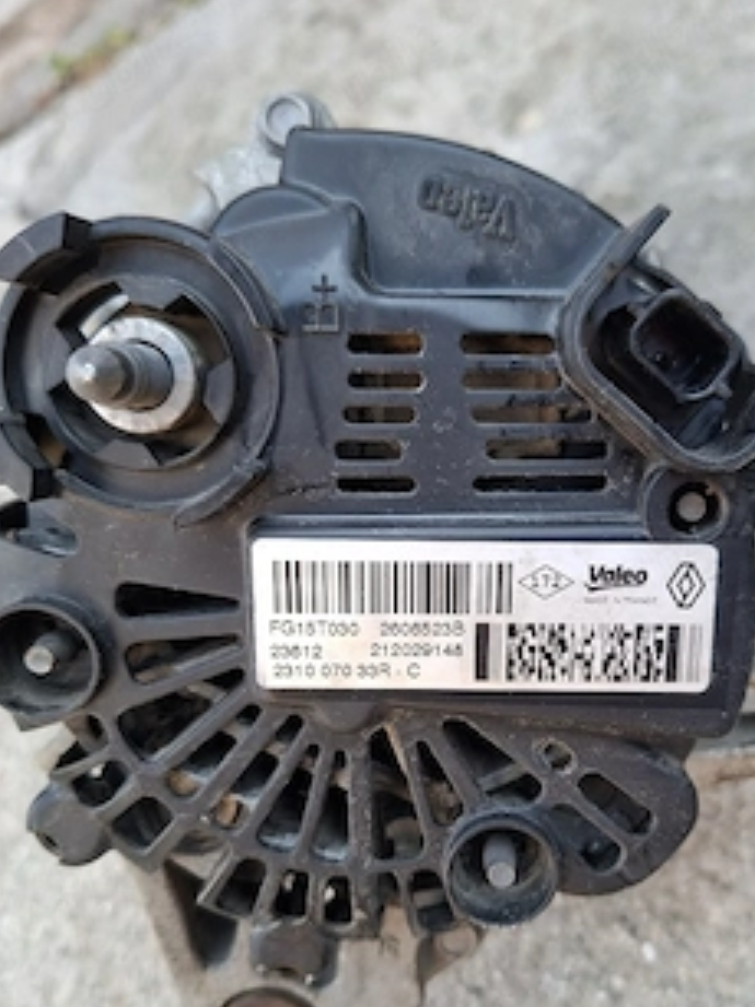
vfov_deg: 59.5
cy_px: 600
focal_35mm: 30
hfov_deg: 46.3
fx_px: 873
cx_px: 479
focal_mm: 5.54
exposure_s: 1/100
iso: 64
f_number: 1.8
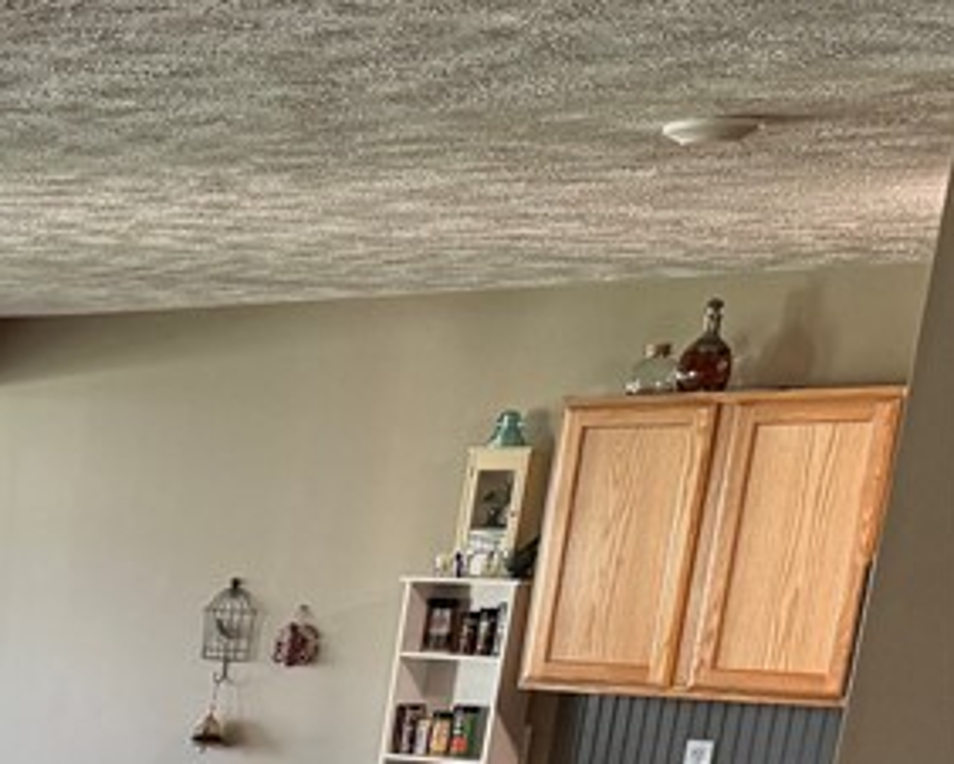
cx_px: -765
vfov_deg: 16.1
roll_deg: -0.2
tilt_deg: -15.9
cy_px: 1237
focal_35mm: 85
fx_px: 2402
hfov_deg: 17.9
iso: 250
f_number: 1.78
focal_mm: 6.76
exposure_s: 1/60
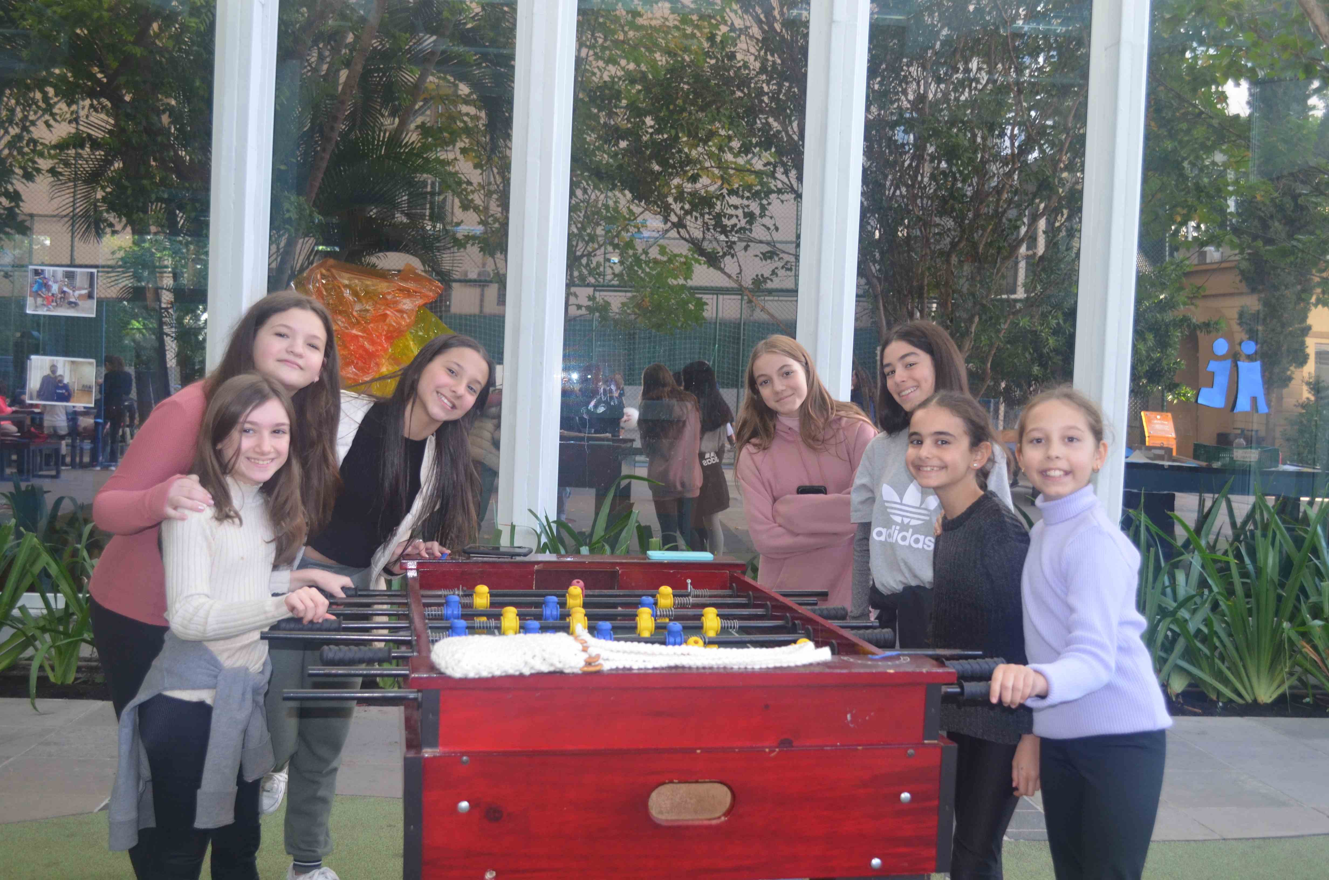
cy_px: 440
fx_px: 1437
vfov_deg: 34.1
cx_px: 664
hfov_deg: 49.6
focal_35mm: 39
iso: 720
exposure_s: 1/60
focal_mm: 26
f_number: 4.2
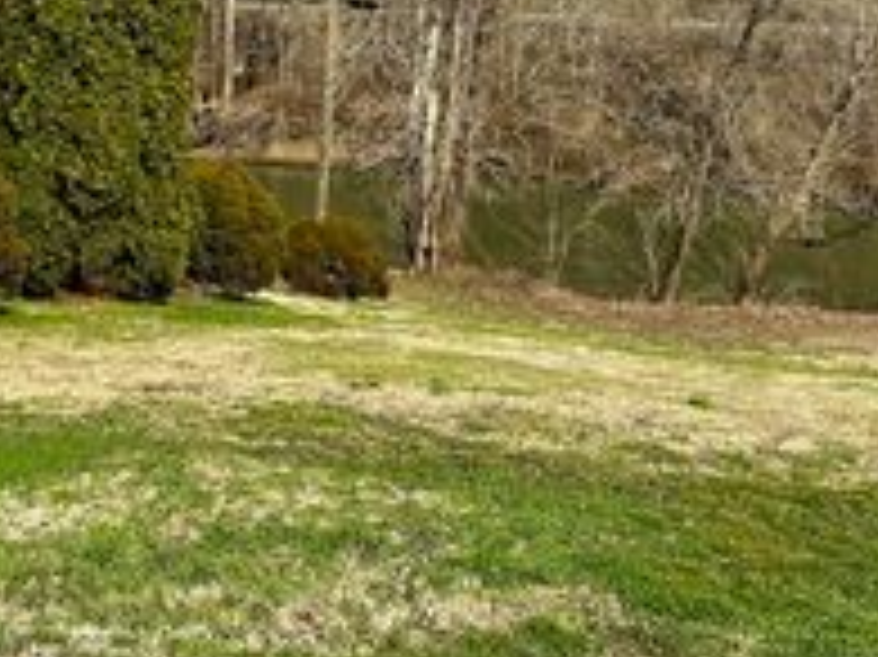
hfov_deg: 36.1
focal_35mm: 53
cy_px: 43
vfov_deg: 26.4
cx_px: 353
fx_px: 1343
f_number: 1.78
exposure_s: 1/2525
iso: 80
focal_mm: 6.86
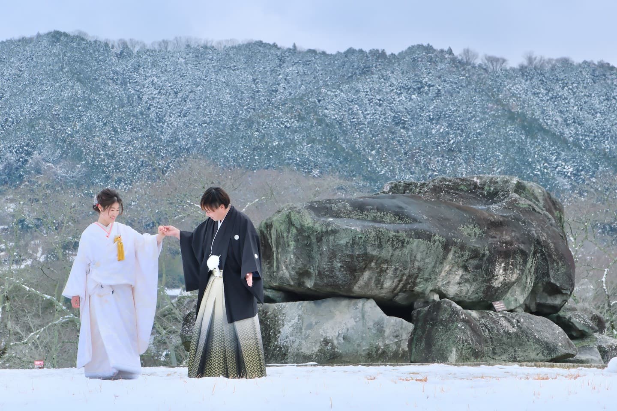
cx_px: 308
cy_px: 206
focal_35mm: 105
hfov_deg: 19.5
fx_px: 1799
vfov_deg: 13.0
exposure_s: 1/320
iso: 800
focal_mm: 70
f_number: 8
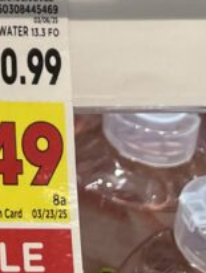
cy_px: -306
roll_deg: +1.3
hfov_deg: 10.0
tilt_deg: -19.6
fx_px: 1021
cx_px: -292
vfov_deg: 12.9
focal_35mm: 129
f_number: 1.6
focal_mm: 4.2
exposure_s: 1/120
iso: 40
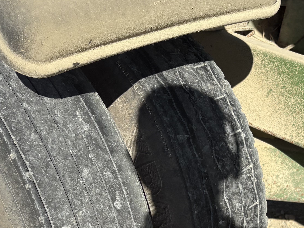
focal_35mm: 67
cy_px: 256
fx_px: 588
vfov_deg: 20.8
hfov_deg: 29.0
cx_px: 154
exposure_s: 1/4329
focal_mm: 5.96
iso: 50
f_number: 1.6
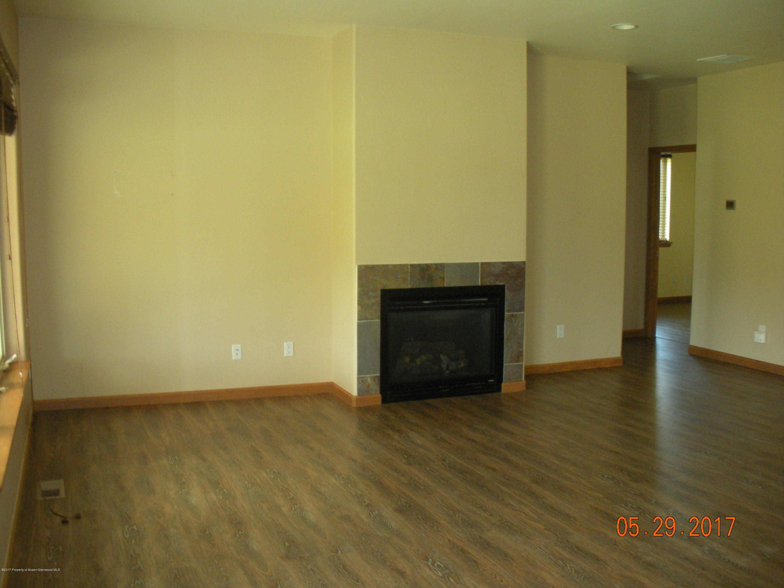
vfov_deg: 39.7
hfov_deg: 51.4
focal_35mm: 36
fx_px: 815
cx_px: 392
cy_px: 294
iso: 286
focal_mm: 6.3
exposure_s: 1/30
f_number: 3.5
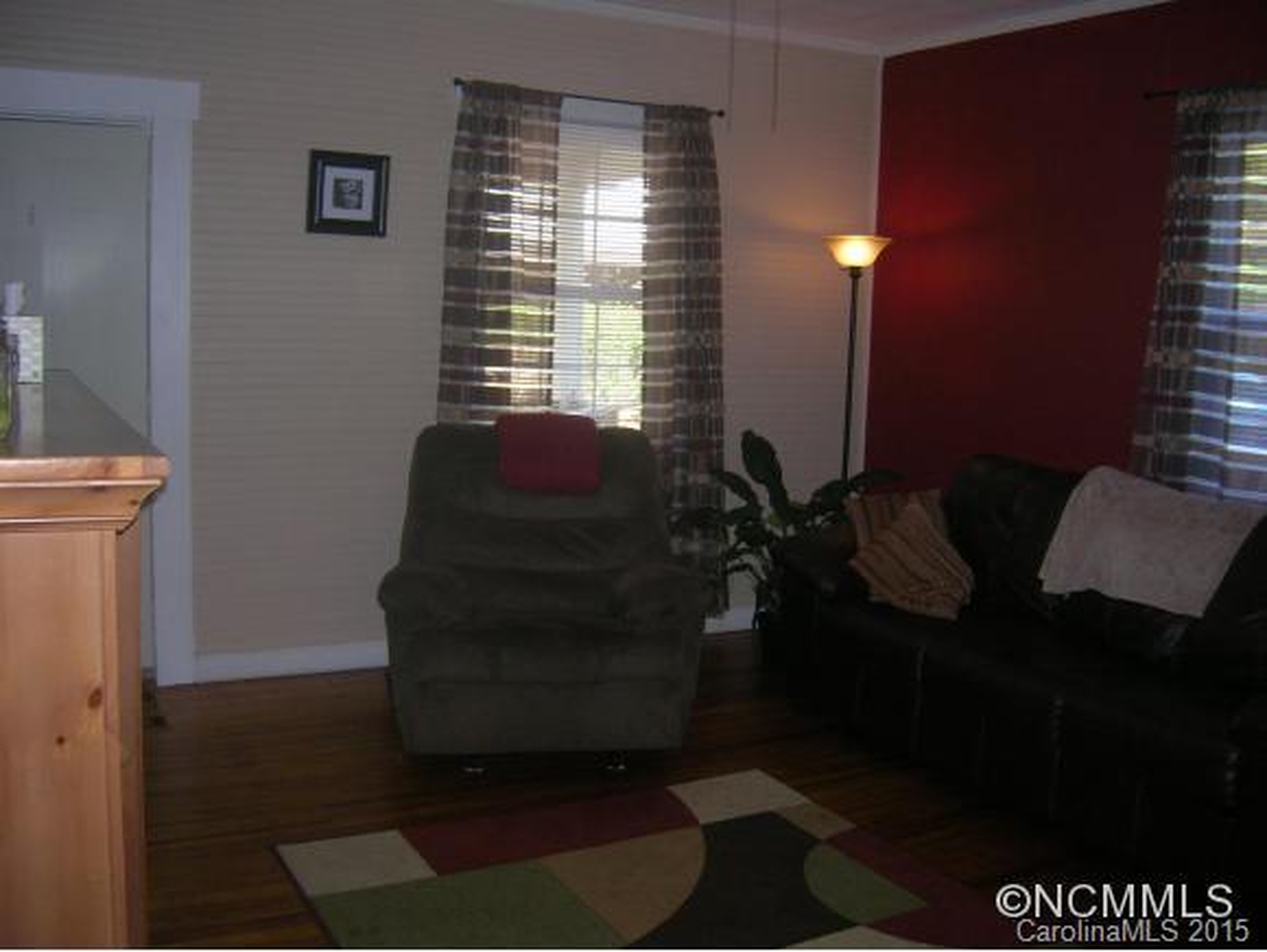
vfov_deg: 41.8
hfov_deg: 53.9
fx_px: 1245
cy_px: 476
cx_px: 634
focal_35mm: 34
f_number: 2.9
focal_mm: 5.7
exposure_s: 1/60.1
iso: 87
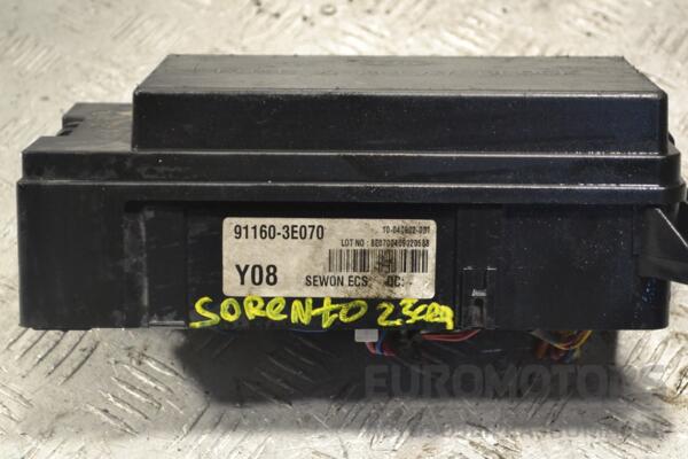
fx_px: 1577
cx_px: 344
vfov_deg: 16.6
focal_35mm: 82
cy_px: 230
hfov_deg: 24.6
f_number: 7.1
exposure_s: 1/200
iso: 3200
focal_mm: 55
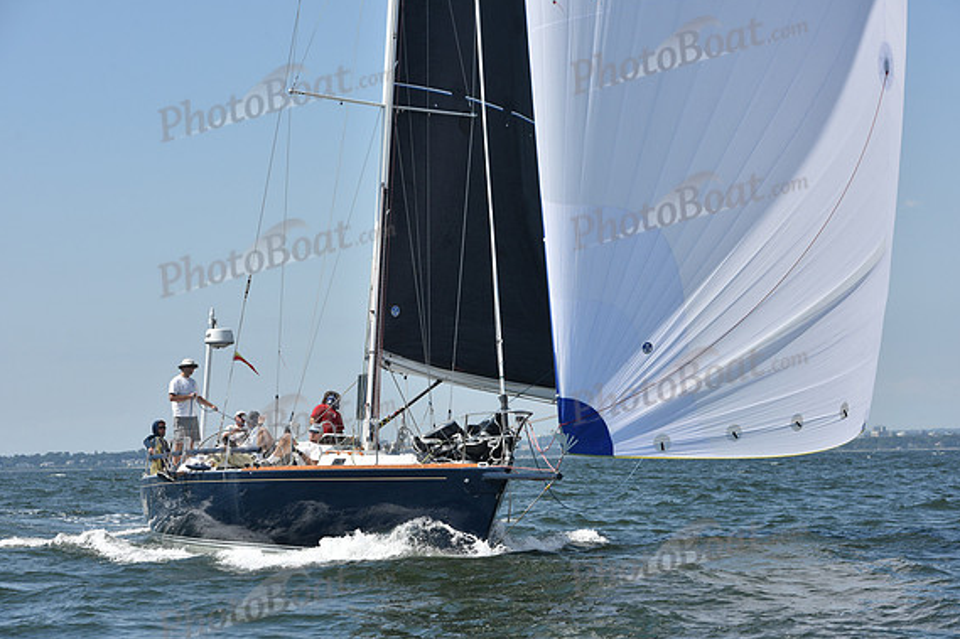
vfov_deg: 13.4
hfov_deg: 20.0
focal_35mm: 102
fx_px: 2719
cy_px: 318
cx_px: 484
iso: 250
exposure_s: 1/1250
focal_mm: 100
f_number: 8
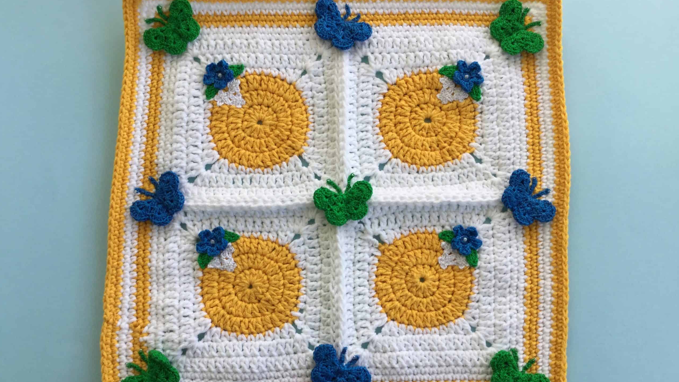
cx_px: 340
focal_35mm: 34
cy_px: 206
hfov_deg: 58.0
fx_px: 612
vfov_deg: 34.6
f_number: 2.4
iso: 32
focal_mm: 3.3
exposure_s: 1/100
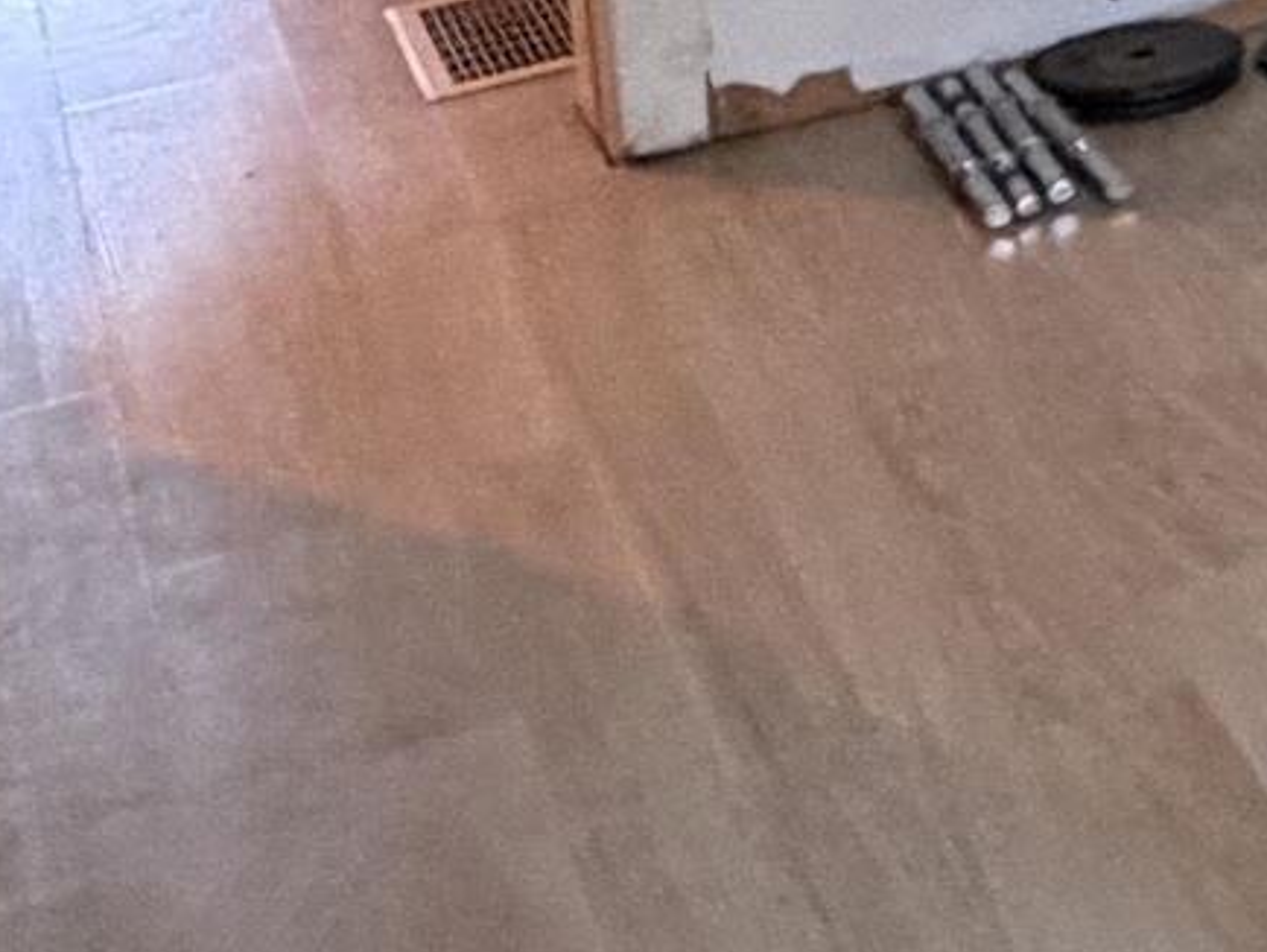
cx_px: 2811
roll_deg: -0.6
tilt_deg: -7.9
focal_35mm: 99
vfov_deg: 13.6
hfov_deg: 14.7
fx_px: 3626
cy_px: -707
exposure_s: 1/60
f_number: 2.2
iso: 500
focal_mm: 2.22
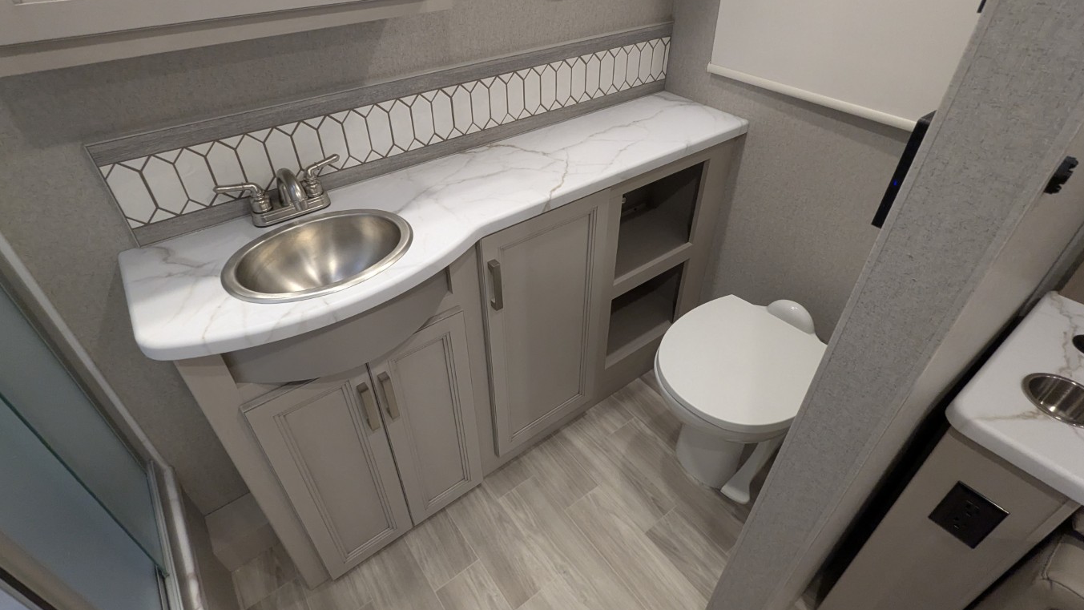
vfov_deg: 60.9
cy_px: 273
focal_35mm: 18
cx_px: 533
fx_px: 517
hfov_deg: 92.7
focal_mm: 2.35
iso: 341
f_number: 2.2
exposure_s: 1/99.5
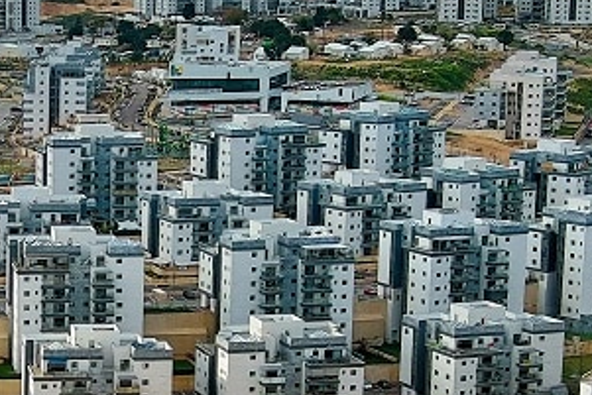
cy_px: 50
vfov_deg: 14.3
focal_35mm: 95
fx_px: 1563
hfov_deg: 20.4
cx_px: -62
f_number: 2.8
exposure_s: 1/985
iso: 100
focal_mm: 10.57
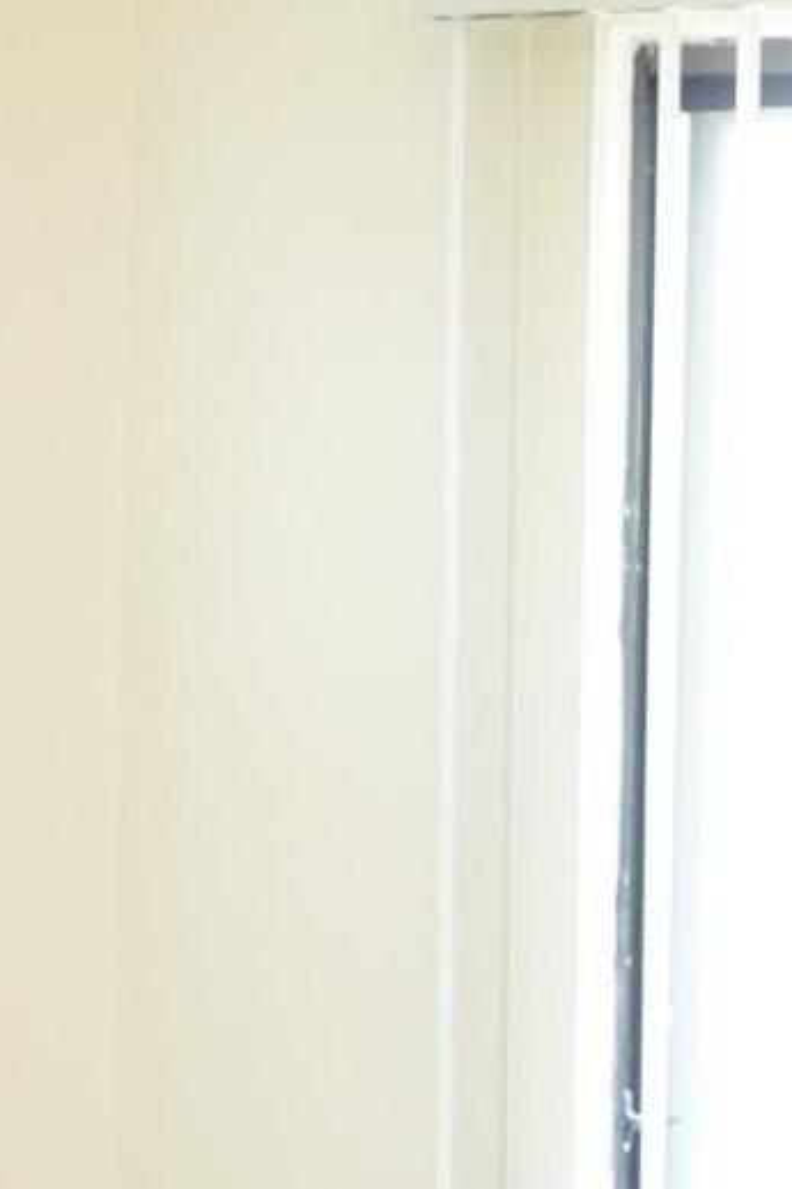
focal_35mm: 178
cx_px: 1609
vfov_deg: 11.2
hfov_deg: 7.4
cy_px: 1648
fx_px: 5877
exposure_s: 1/200
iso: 6400
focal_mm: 30
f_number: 5.6
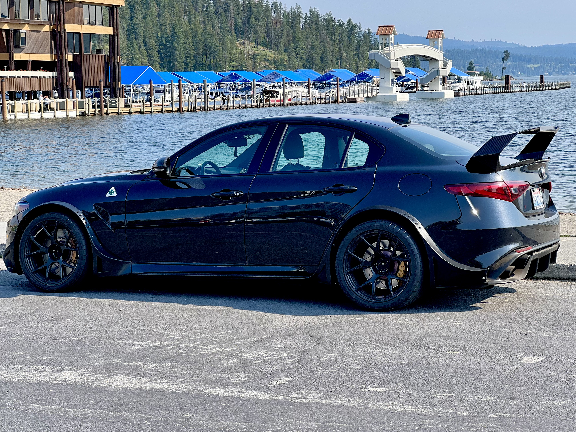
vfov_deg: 19.1
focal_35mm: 77
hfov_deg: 25.3
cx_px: 288
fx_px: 1281
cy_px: 216
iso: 25
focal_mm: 9
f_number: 2.8
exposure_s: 1/246
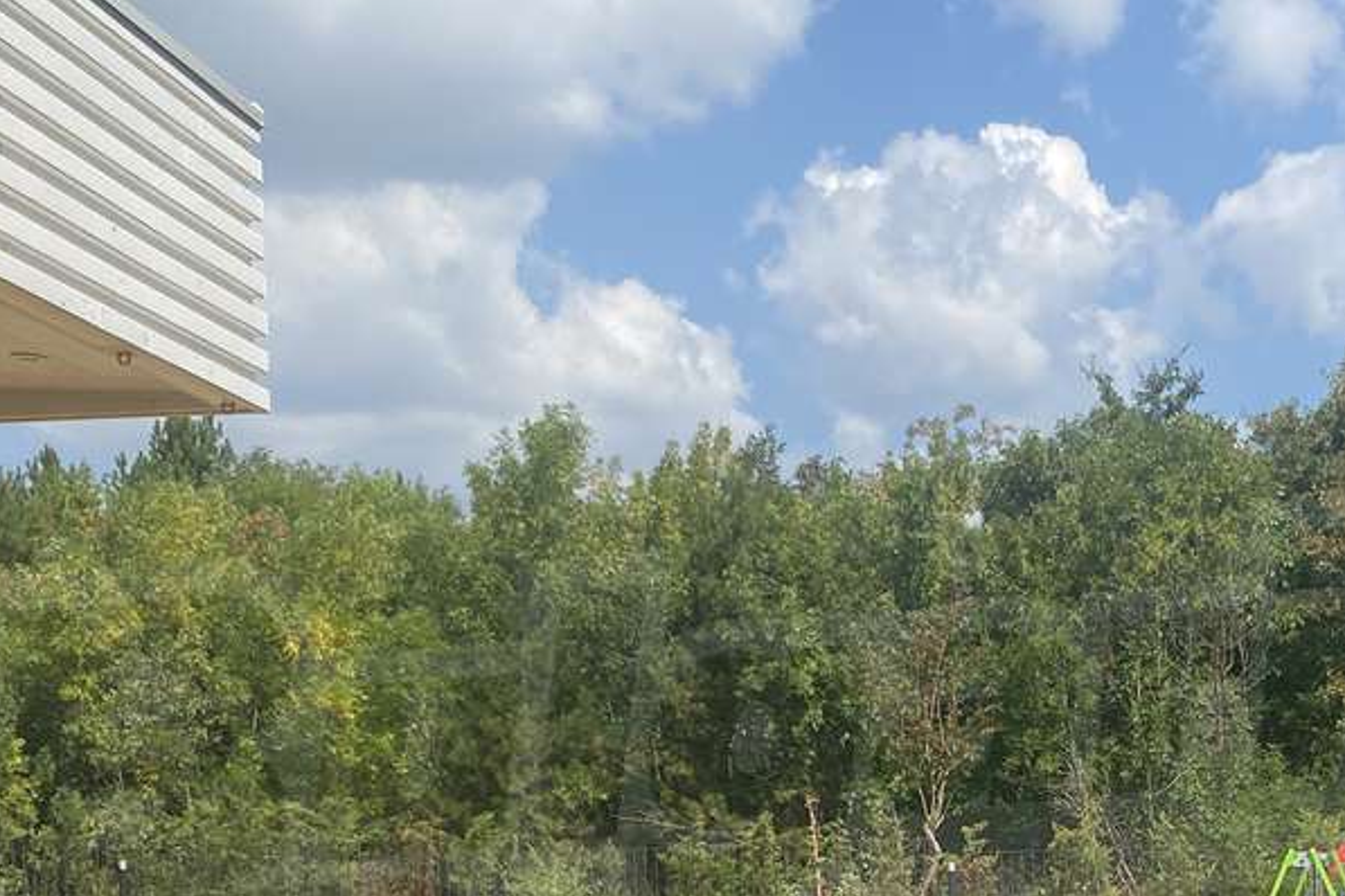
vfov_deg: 19.5
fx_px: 2540
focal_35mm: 68
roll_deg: +1.0
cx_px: 1052
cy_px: 868
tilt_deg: -0.3
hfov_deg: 29.1
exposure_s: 1/2410
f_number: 1.8
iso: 32
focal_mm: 4.25
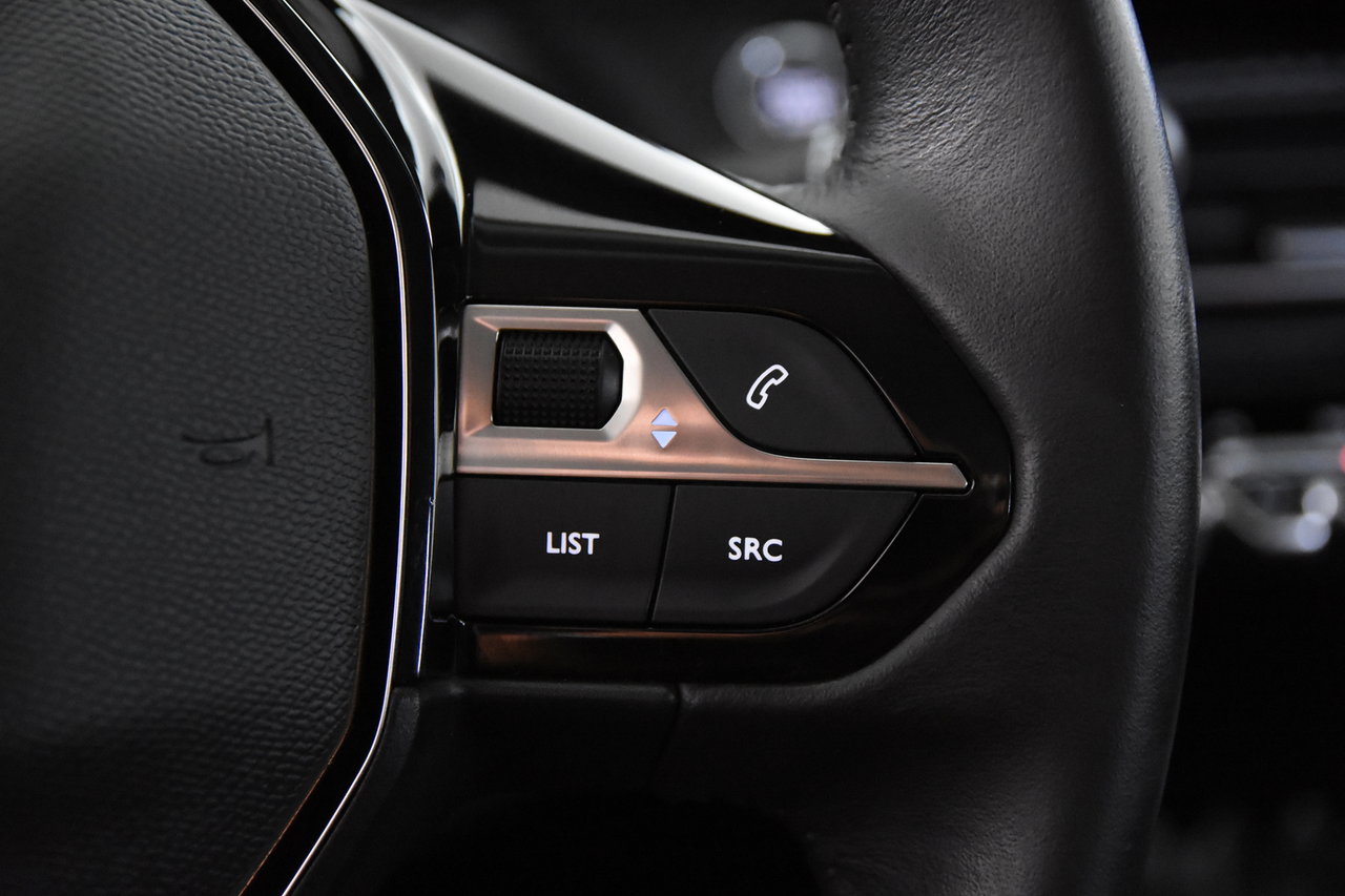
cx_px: 672
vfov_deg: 22.6
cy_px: 448
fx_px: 2241
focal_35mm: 60
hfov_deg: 33.4
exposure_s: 1/60
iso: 7200
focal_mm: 40
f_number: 3.5
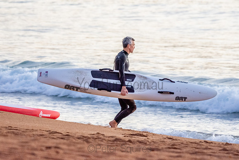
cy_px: 80
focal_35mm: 480
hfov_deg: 4.3
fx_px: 3187
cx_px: 120
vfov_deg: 2.9
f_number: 5.6
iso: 2200
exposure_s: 1/250
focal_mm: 320
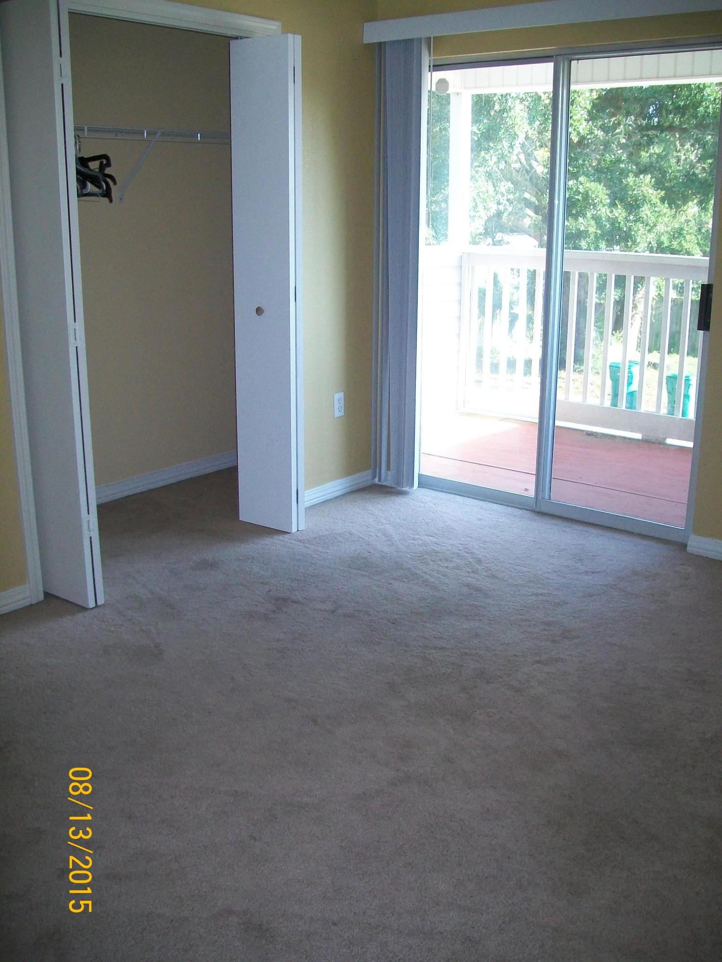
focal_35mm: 34
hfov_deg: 41.8
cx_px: 361
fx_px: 946
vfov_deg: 54.0
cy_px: 481
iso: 160
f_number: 2.7
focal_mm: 6.1
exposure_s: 1/100
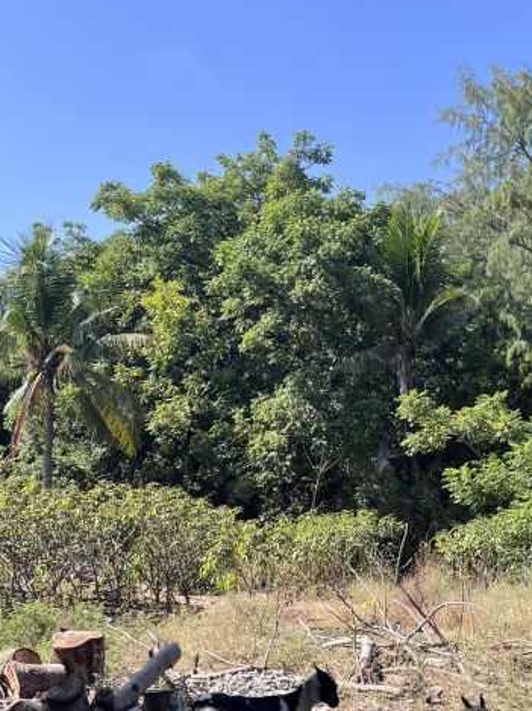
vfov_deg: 37.6
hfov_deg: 29.0
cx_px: 296
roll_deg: -0.3
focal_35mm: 50
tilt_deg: +2.2
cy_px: 496
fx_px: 1026
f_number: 1.6
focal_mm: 5.1
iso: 50
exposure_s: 1/1647
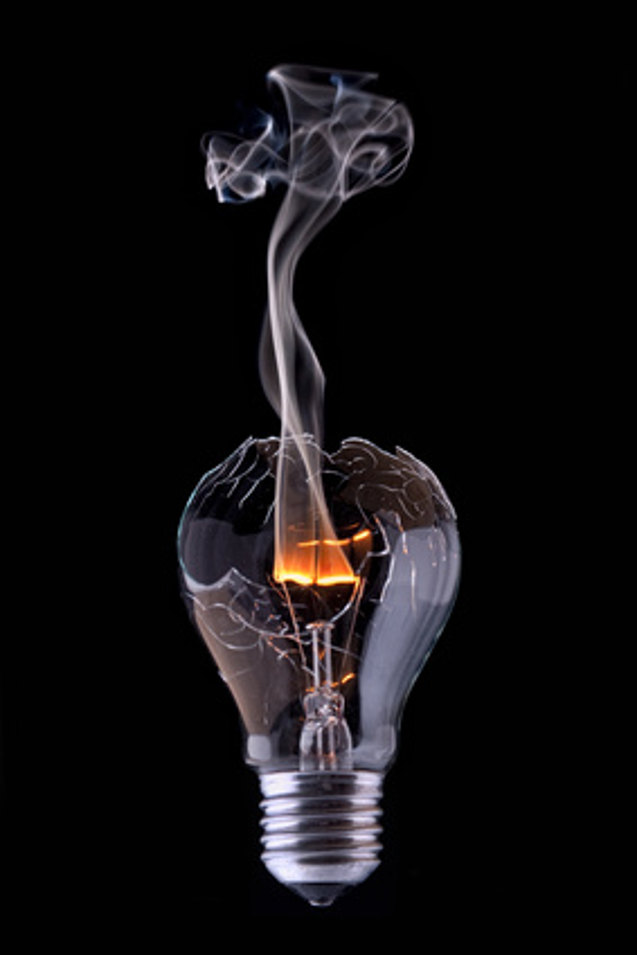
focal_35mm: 75
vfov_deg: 27.0
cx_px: 318
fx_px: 1989
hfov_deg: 18.2
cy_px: 478
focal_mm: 50
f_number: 9
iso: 100
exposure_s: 1/125
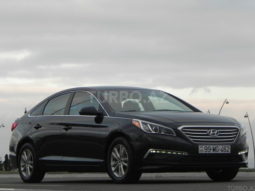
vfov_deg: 11.1
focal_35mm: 133
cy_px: 97
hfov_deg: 14.8
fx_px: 980
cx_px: 128
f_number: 5
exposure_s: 1/170
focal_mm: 23
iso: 160
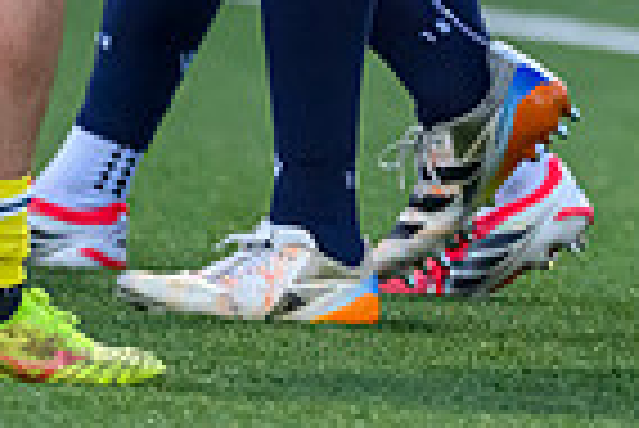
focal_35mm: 2858
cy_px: -616
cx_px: 1079
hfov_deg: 0.7
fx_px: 50781
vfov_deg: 0.5
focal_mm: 560
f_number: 4
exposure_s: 1/1250
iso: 5000
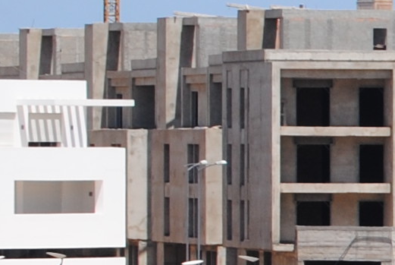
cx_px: 1115
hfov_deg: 3.3
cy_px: 437
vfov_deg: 2.2
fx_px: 6732
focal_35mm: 613
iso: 100
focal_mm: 55
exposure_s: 1/320
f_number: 9
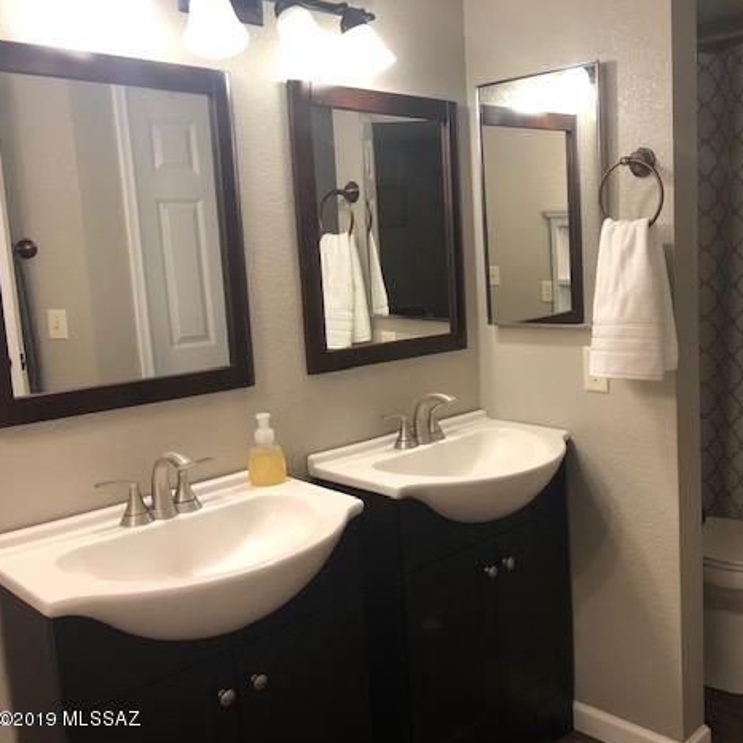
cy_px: 368
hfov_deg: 47.6
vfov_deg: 48.5
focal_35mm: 34
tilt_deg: -8.2
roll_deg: +2.9
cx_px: 499
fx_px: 826
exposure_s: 1/24
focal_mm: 4
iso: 40
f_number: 1.8
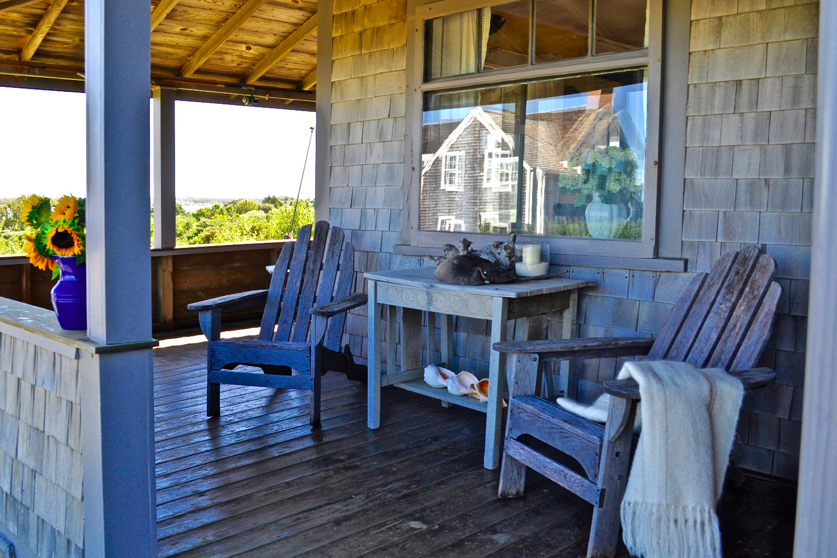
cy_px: 273
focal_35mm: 33
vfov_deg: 39.9
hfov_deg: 57.1
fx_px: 767
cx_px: 377
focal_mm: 20
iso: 200
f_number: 5.6
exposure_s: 1/125
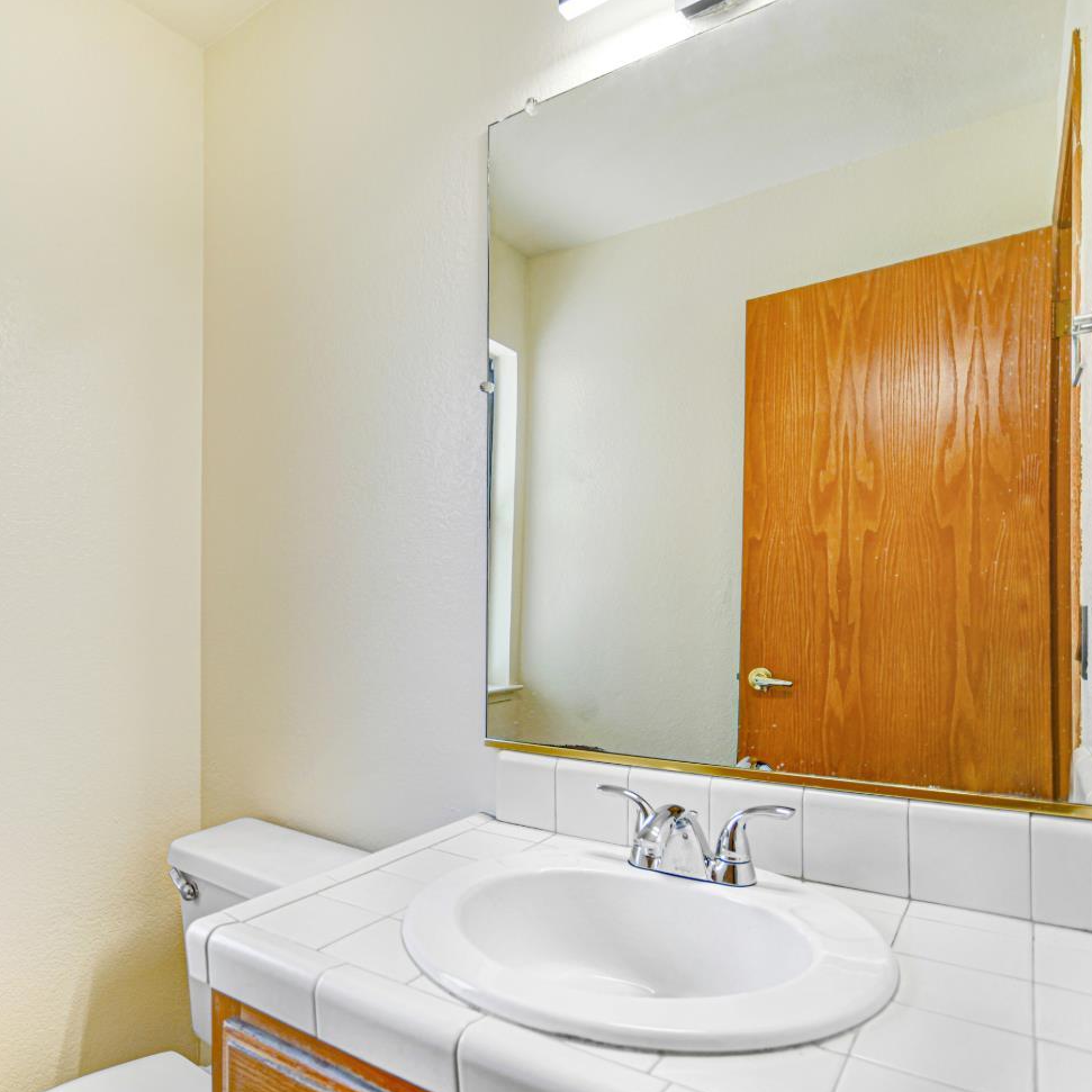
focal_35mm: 21
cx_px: 404
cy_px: 559
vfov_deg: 72.1
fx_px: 749
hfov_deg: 70.9
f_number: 3.5
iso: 100
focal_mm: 11
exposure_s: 1/50
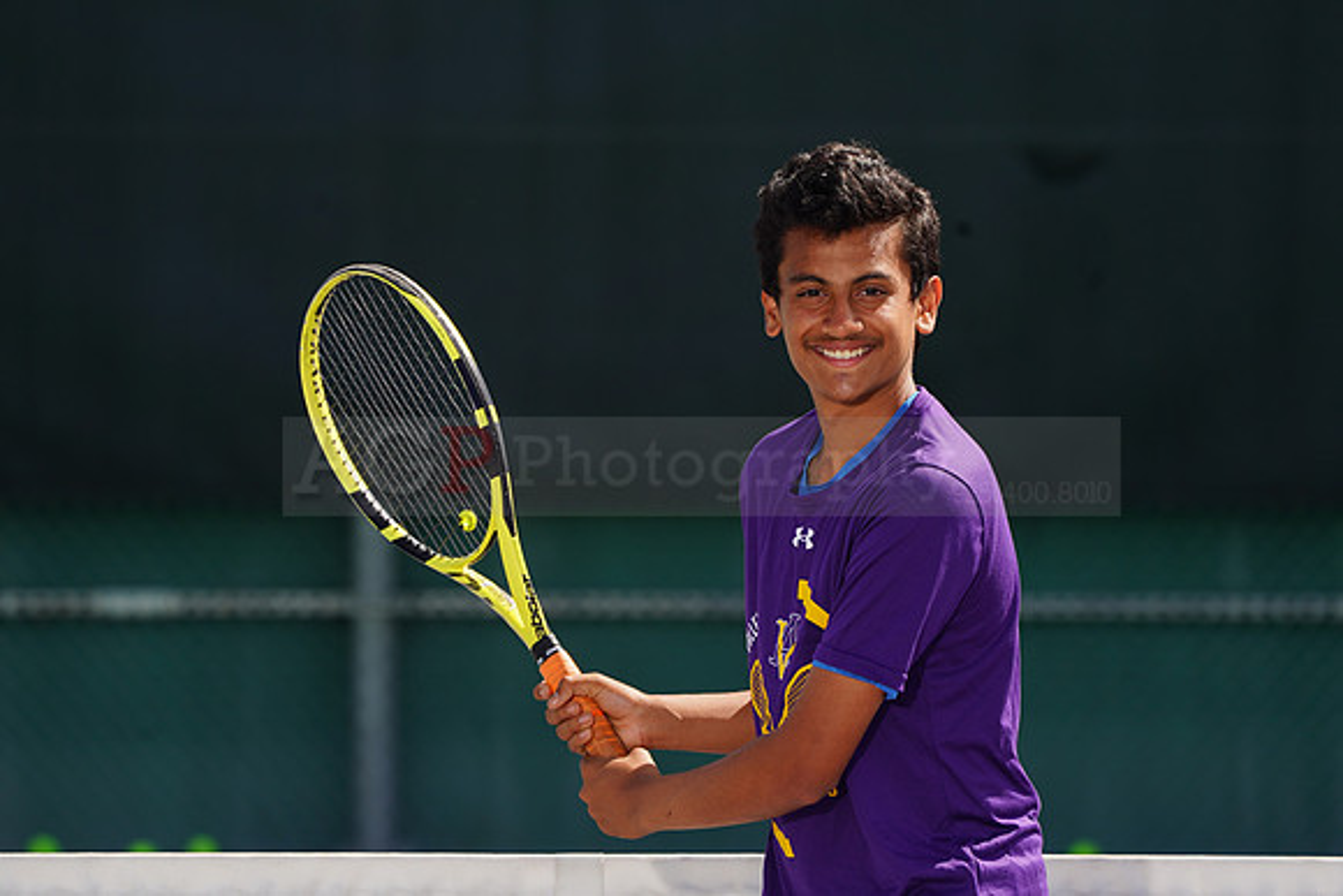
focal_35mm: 352
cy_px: 448
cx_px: 672
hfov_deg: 5.9
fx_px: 13134
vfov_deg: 3.9
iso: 100
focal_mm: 352
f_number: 9
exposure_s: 1/250
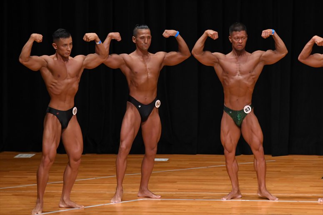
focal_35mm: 270
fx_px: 2421
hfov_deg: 7.6
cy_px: 108
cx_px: 162
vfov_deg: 5.1
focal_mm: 180
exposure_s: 1/400
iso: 3200
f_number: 5.6
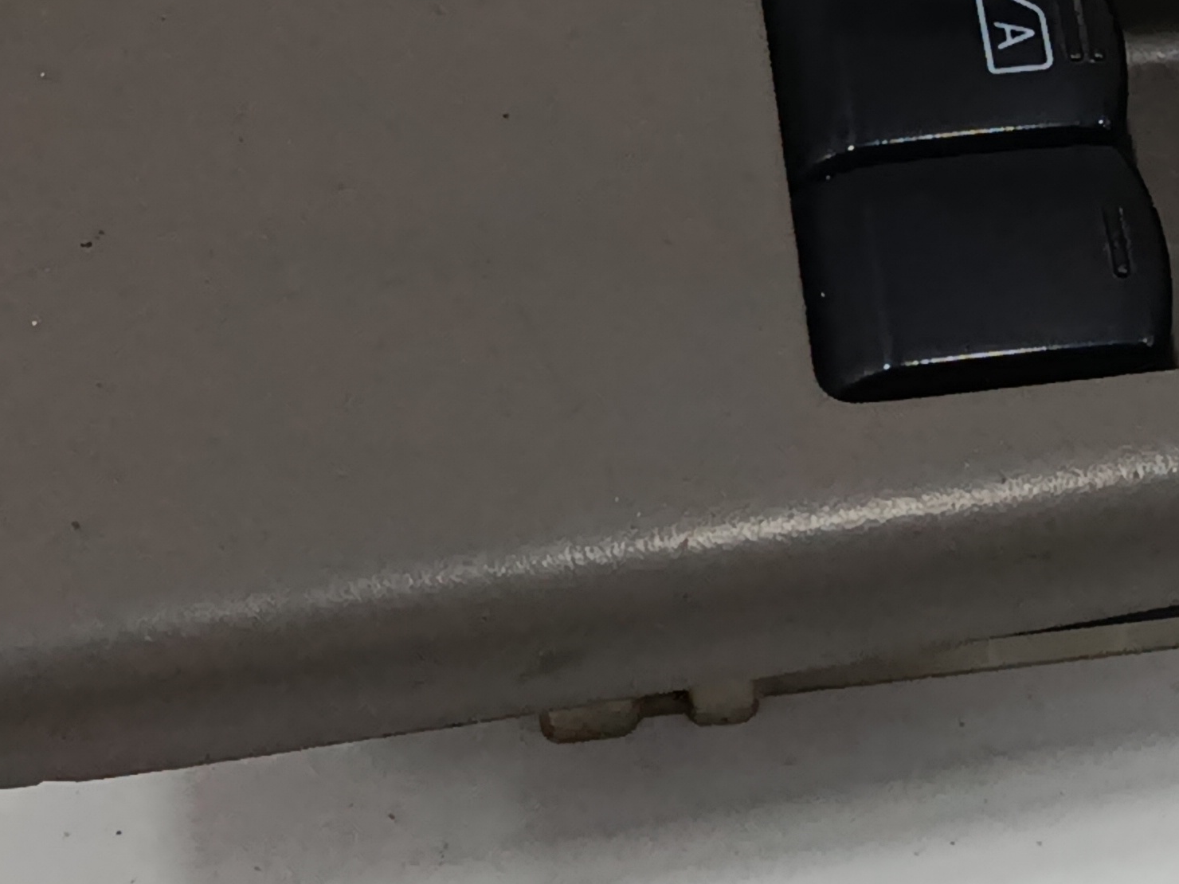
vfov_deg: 11.7
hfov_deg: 15.4
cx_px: 1016
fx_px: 4326
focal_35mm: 127
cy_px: 423
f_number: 1.7
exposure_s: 1/100
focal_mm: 5.24
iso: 940
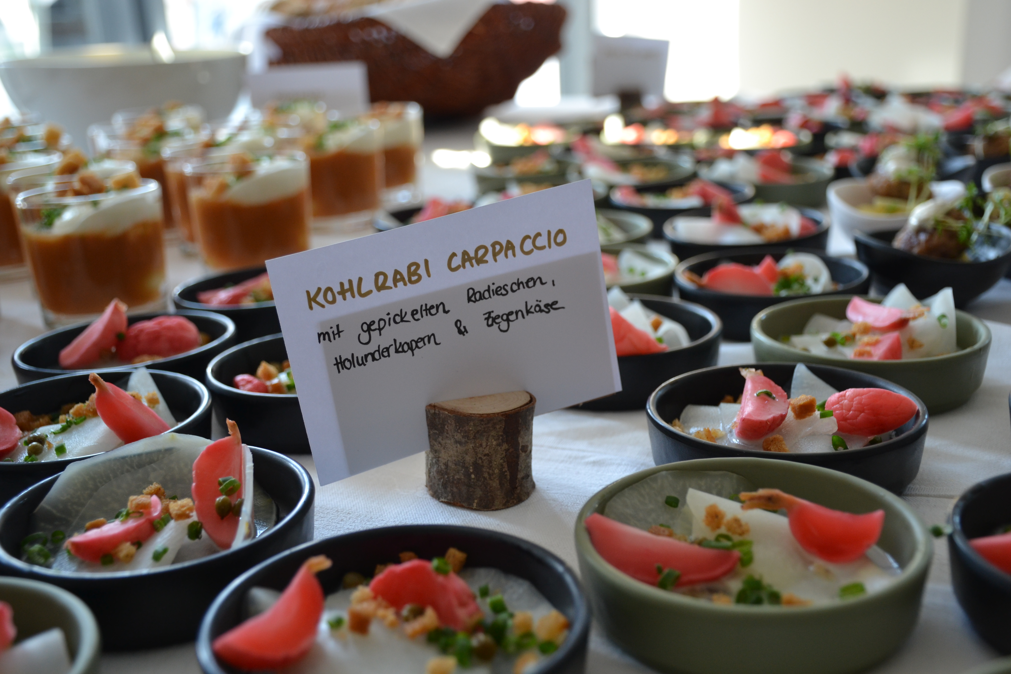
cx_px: 506
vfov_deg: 29.9
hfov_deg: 43.6
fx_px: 1264
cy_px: 337
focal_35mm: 45
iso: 400
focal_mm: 30
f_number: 5
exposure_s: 1/100
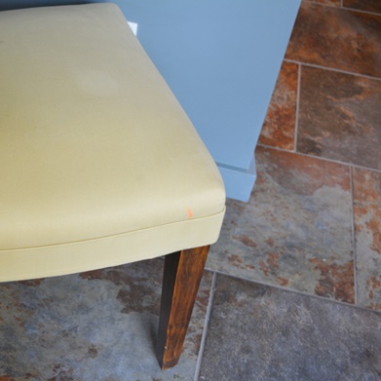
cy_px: 190
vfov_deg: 39.2
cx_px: 113
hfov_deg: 38.5
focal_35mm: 43
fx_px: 535
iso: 800
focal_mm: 22
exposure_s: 1/60
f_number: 4
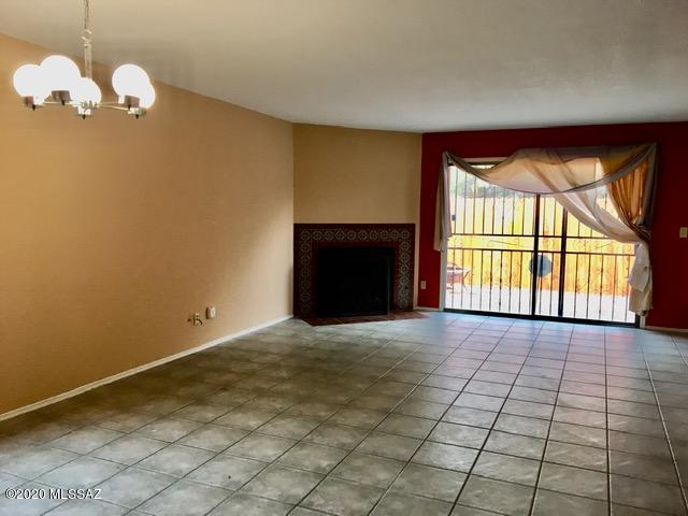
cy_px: 258
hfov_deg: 61.7
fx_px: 576
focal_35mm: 29
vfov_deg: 48.2
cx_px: 344
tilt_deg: -5.0
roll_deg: -0.8
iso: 25
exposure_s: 1/30
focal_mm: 4.15
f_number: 2.2
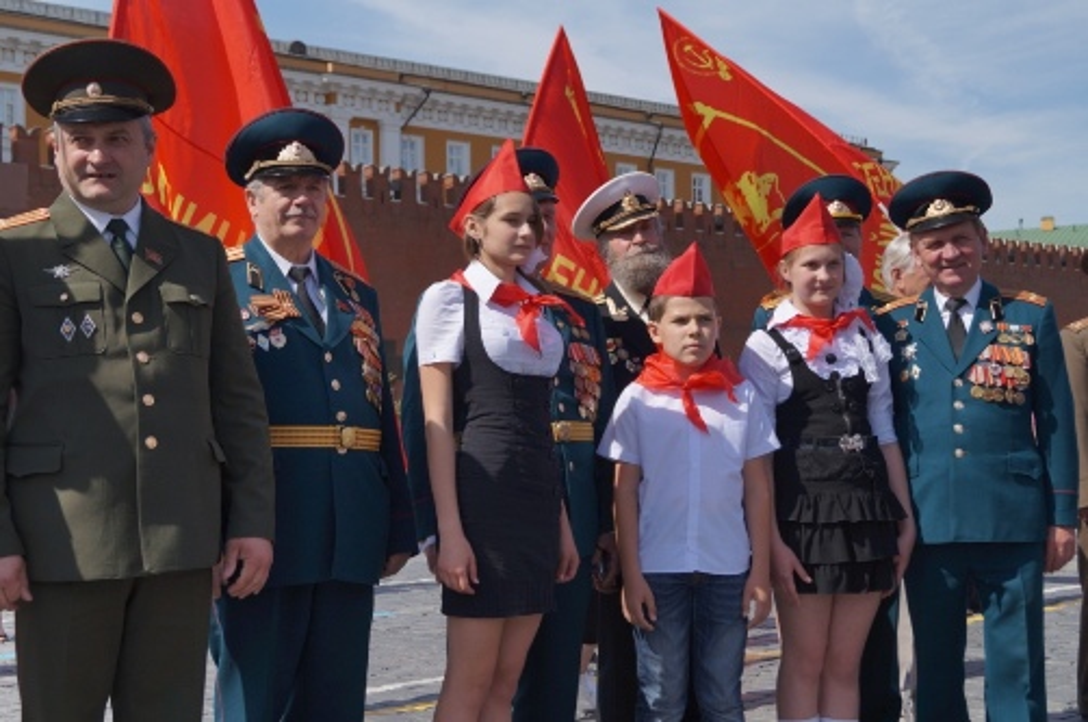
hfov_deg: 37.9
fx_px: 1584
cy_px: 361
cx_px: 544
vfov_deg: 25.7
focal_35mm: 52
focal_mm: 35
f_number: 5.6
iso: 100
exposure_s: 1/800
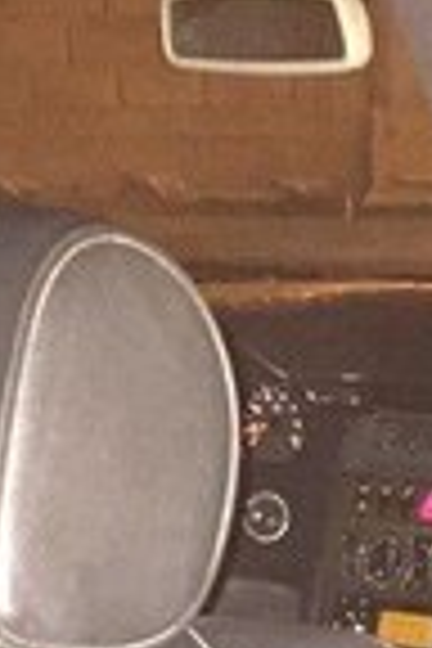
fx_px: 1872
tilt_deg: -24.6
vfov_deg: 17.3
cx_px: 603
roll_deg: +1.2
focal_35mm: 104
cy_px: 1035
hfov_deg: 12.6
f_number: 2.2
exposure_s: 1/17
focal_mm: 4.15
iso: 1600
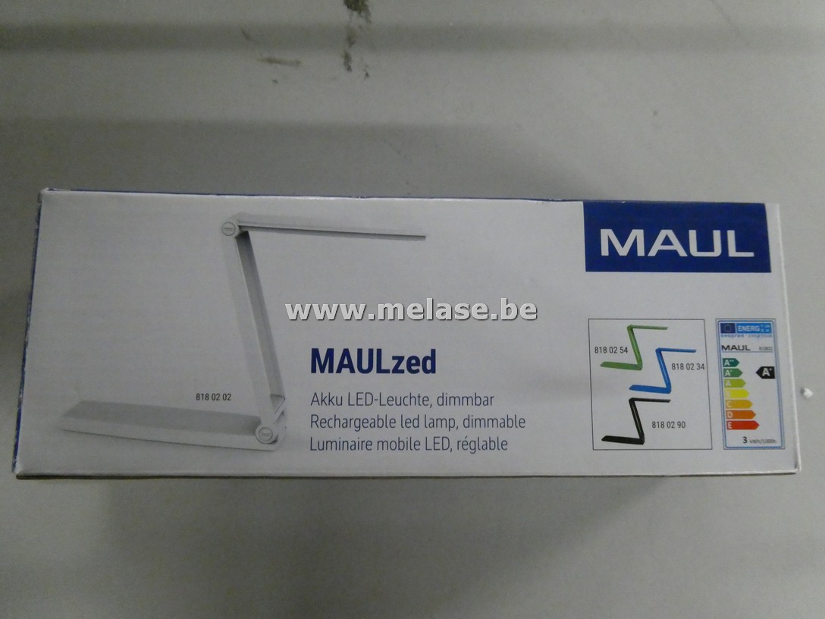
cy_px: 310
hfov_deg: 71.6
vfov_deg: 56.8
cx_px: 412
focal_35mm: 24
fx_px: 572
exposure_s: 1/60
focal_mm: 4.3
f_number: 3.3
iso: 1600
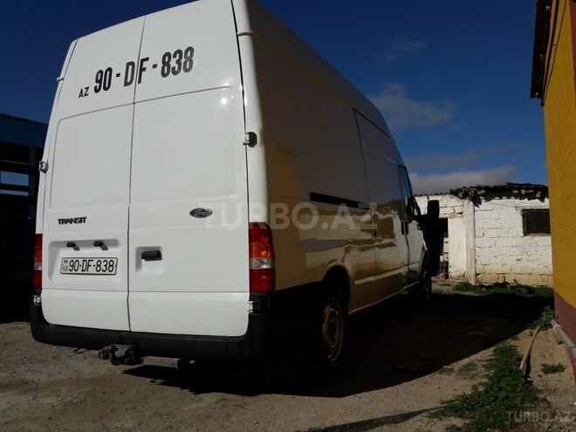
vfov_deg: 49.7
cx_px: 288
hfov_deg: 63.4
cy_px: 216
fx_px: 466
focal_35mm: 28
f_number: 1.9
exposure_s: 1/6623
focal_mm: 3.7
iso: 40
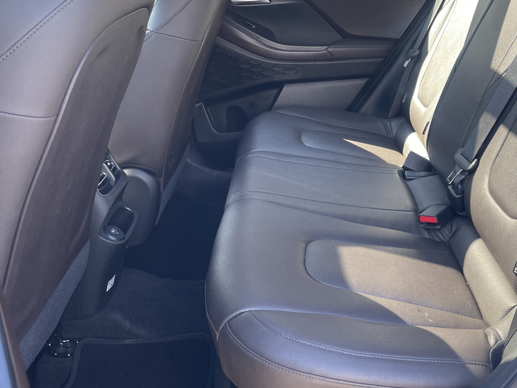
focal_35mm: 39
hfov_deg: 47.0
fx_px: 582
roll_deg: +0.9
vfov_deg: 36.7
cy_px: 168
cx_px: 352
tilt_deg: -21.6
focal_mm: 5.1
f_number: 1.6
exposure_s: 1/121
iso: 64
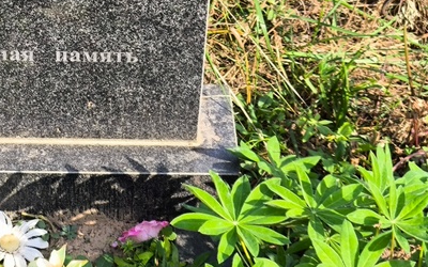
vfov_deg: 12.3
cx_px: 77
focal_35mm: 106
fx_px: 1236
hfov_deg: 19.4
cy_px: 76
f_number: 1.7
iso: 50
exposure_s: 1/491
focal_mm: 4.71
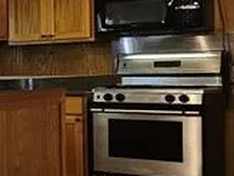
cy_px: 66
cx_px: -217
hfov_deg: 17.9
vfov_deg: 18.2
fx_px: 548
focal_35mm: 81
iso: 250
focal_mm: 2.2
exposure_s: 1/60
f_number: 2.2
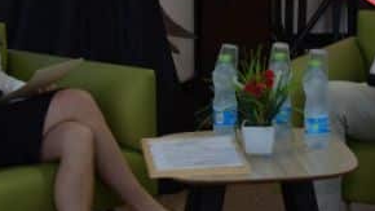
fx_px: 1292
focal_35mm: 130
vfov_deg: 9.3
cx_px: 235
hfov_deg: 16.5
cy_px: 63
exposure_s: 1/60
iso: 1250
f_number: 11
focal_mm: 30
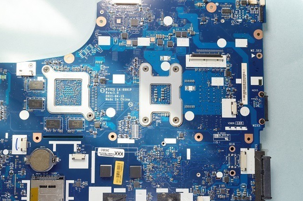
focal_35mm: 43
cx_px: 125
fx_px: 361
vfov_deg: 31.1
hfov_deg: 45.3
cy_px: 105
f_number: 8
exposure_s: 1/10
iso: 100
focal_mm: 24
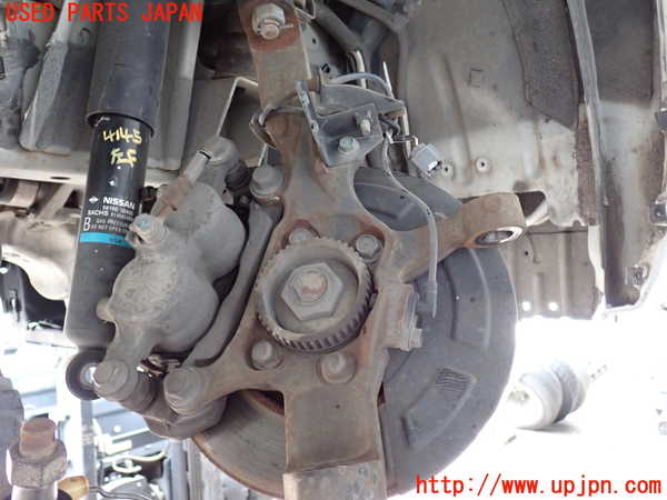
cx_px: 334
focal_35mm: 30
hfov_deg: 60.0
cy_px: 250
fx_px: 578
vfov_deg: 46.8
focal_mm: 5.4
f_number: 2.3
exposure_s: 1/30
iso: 500
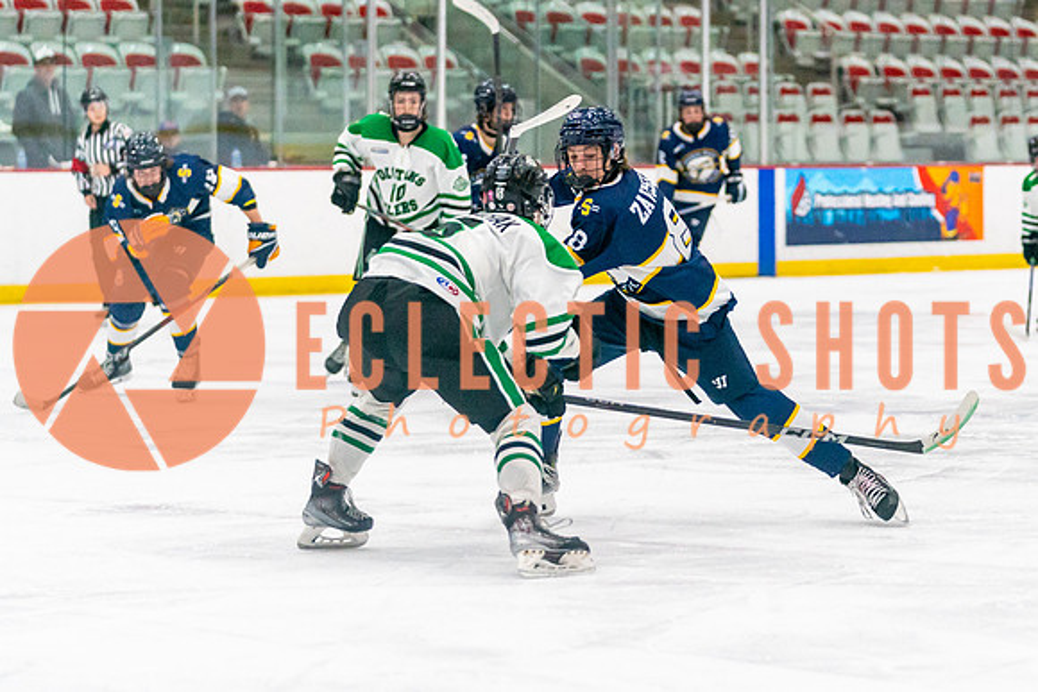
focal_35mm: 159
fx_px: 4582
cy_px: 423
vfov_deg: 8.6
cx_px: 650
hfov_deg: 12.9
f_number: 2.8
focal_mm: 101
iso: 4000
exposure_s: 1/1600
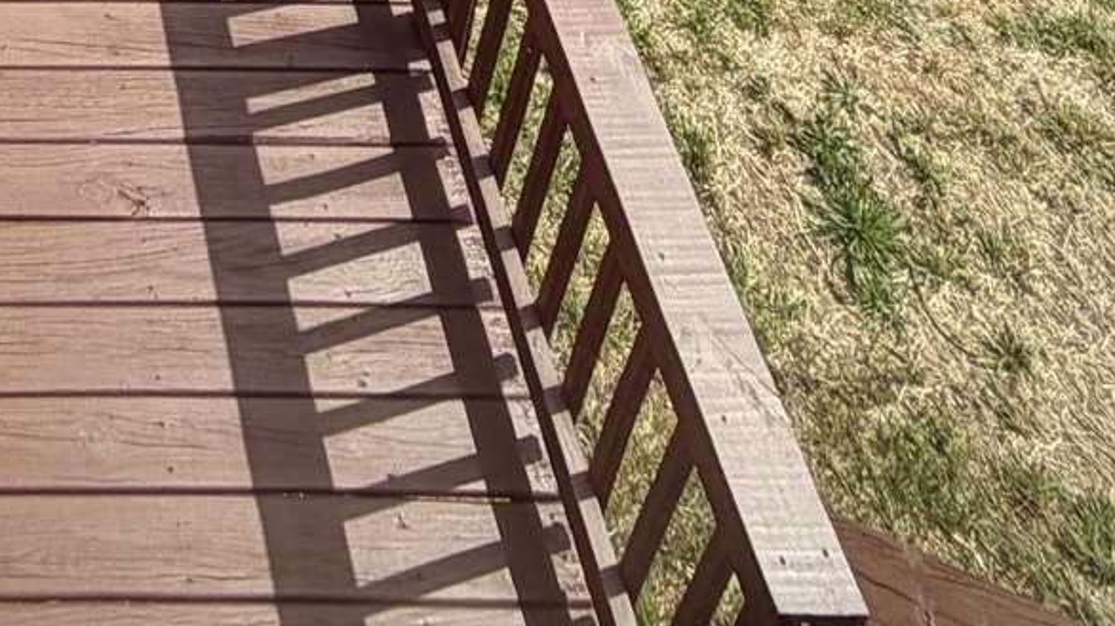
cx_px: -219
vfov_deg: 10.9
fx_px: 1773
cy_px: -1338
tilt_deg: -23.3
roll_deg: -1.0
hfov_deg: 29.9
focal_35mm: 60
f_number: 2.2
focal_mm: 2.22
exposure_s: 1/742
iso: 40
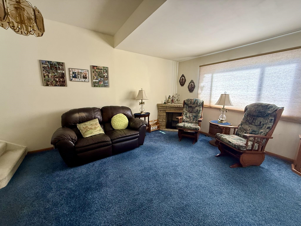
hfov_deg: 102.1
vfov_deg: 85.7
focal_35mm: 14
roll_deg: -1.5
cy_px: 113
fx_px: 122
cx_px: 150
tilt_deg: -10.1
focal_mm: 2.22
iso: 320
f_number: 2.2
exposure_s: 1/99
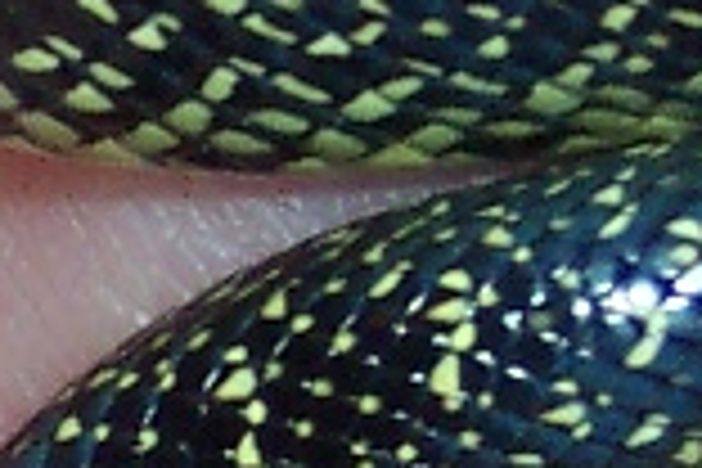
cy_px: 774
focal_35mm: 662
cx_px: -747
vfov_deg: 2.1
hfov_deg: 3.1
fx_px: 12908
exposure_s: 1/90
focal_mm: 12.8
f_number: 4
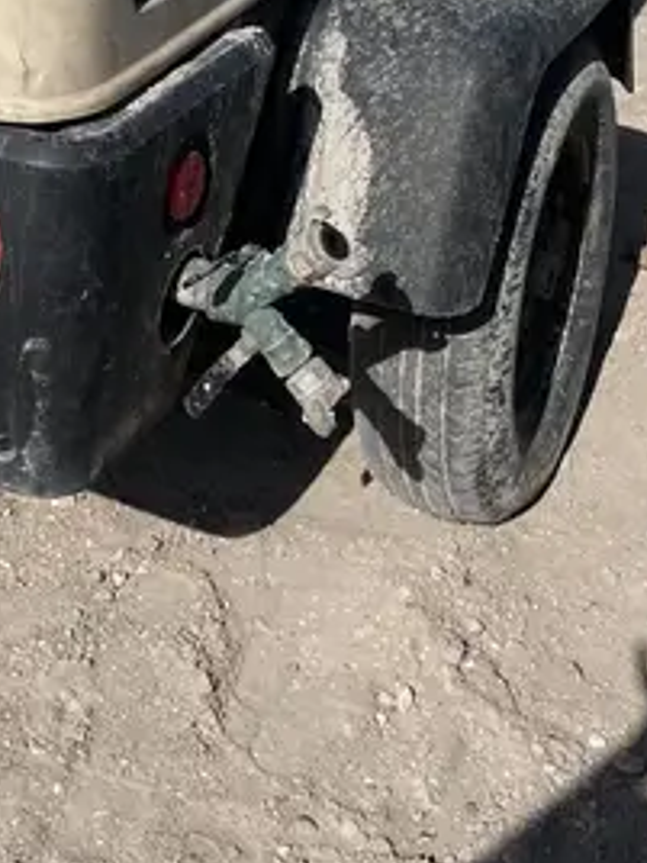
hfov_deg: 20.1
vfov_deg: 25.0
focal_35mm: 71
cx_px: -3
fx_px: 1769
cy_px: -140
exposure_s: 1/7813
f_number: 1.6
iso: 32
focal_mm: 4.2
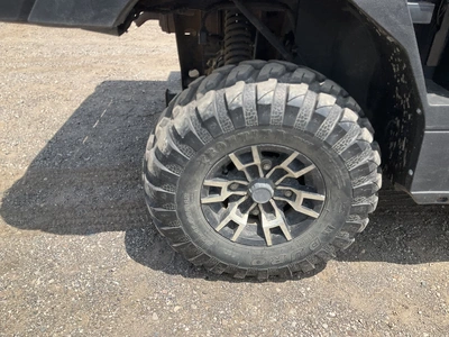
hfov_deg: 61.7
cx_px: 224
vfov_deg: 48.2
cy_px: 168
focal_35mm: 29
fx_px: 376
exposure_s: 1/997
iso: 25
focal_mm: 3
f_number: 1.8
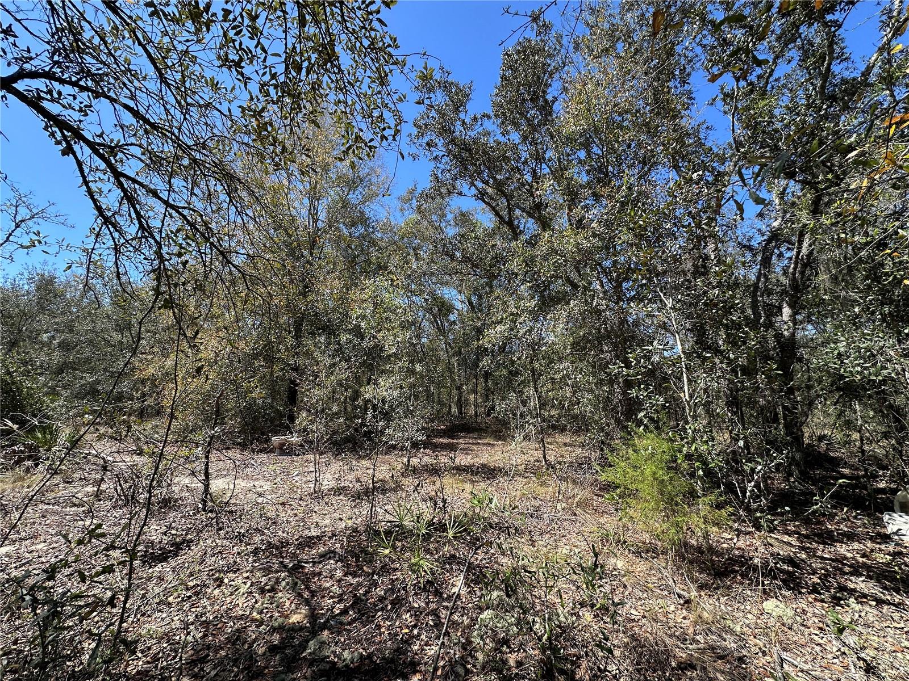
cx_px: 454
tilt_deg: +11.8
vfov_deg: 85.7
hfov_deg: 102.1
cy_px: 340
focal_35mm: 14
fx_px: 368
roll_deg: -1.7
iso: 50
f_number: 2.2
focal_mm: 2.22
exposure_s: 1/812
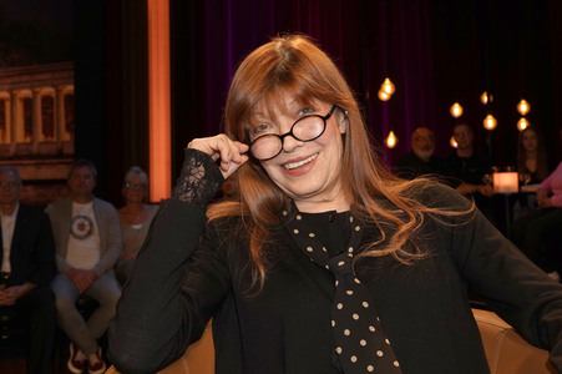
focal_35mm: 38
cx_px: 281
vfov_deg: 35.0
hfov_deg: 50.7
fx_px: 593
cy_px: 187
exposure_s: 1/60
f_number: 8
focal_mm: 38
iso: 1250
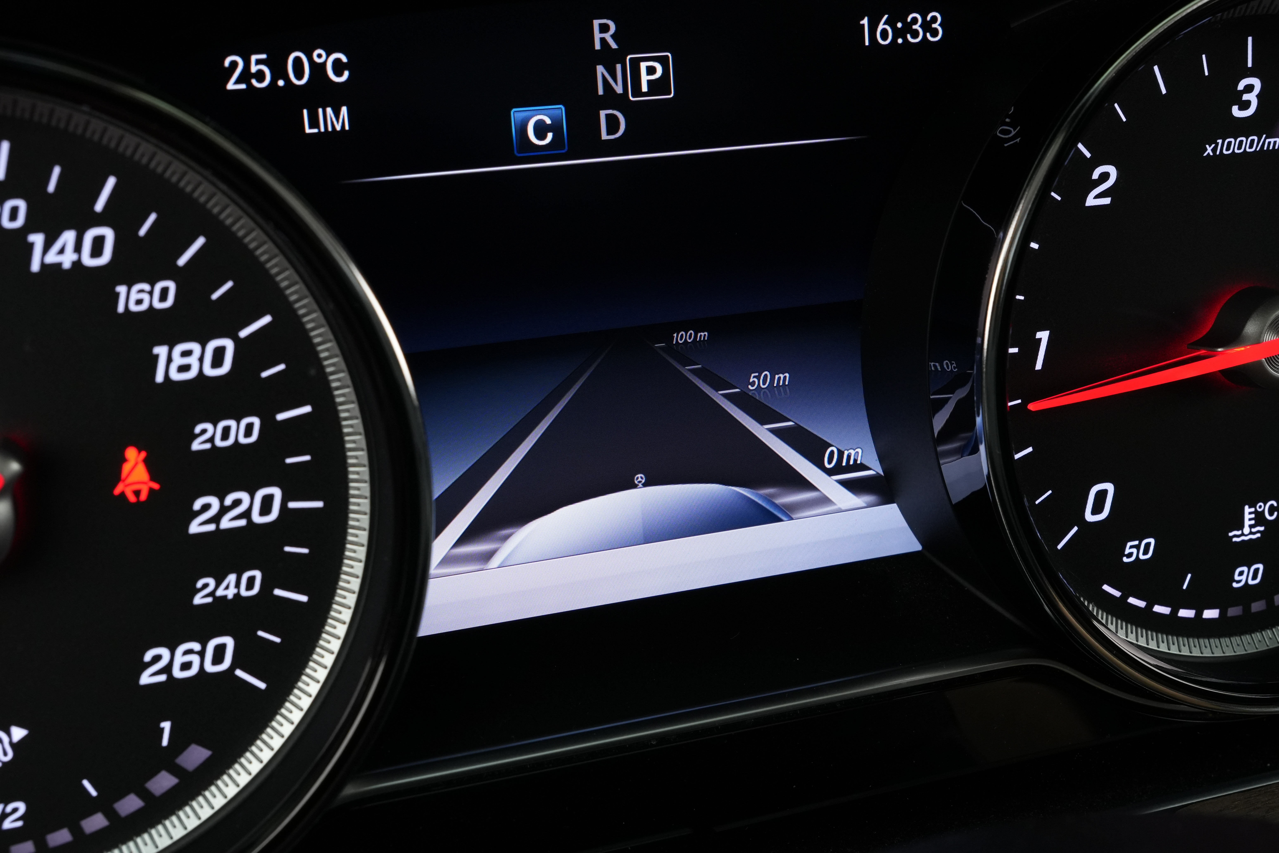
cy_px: 426
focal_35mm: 45
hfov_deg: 43.6
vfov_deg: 29.9
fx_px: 1599
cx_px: 640
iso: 1000
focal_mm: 30
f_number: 9
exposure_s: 1/30
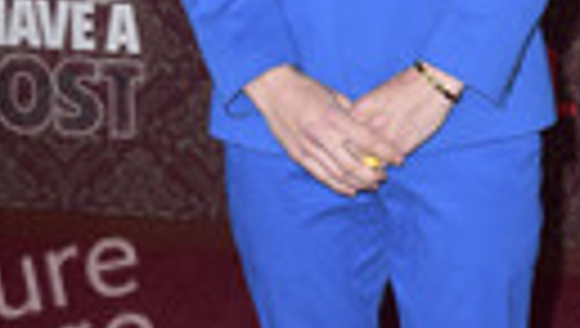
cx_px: 416
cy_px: 121
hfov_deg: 13.2
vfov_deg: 7.5
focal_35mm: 162
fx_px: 2495
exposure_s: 1/250
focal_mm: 50
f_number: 6.3
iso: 400
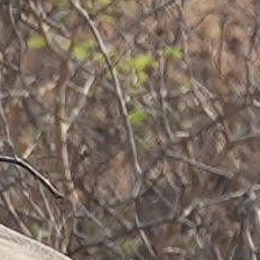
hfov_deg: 1.4
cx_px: 24
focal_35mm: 1253
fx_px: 10648
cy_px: 503
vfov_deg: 1.4
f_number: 4.5
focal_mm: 200
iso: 100
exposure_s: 1/320
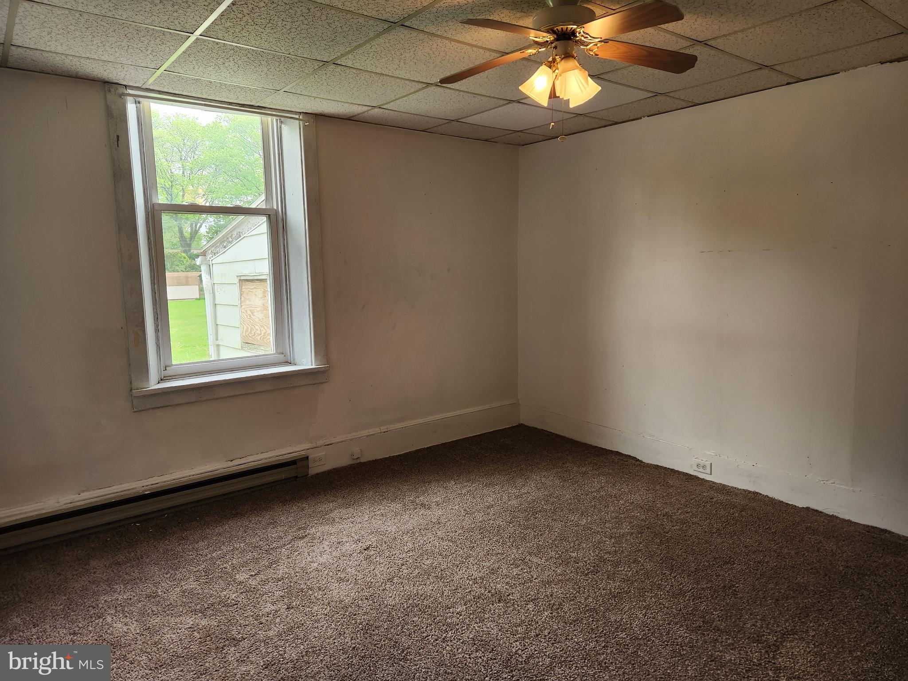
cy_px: 340
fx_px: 603
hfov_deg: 73.9
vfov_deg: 58.9
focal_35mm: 23
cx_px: 454
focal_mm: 5.4
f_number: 1.8
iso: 125
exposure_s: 1/120
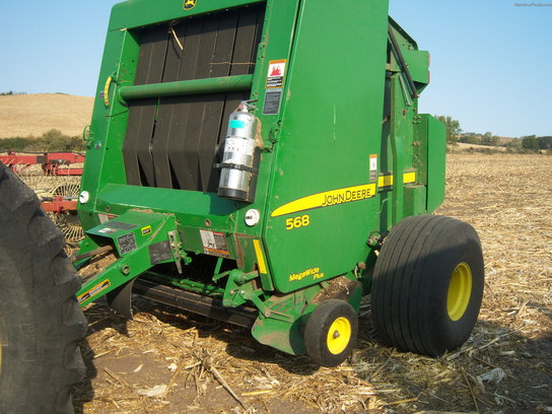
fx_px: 574
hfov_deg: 51.4
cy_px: 207
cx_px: 276
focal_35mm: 36
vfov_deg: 39.7
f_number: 4.8
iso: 80
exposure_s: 1/320
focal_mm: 7.5
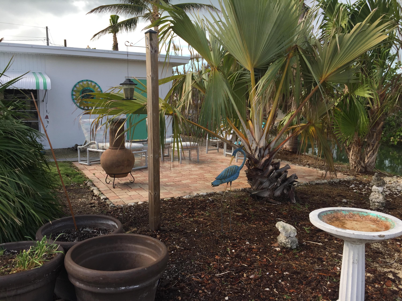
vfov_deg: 48.2
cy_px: 150
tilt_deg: -7.2
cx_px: 201
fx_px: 337
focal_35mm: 29
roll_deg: -1.1
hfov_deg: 61.7
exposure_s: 1/599
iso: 32
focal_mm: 4.15
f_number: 2.2
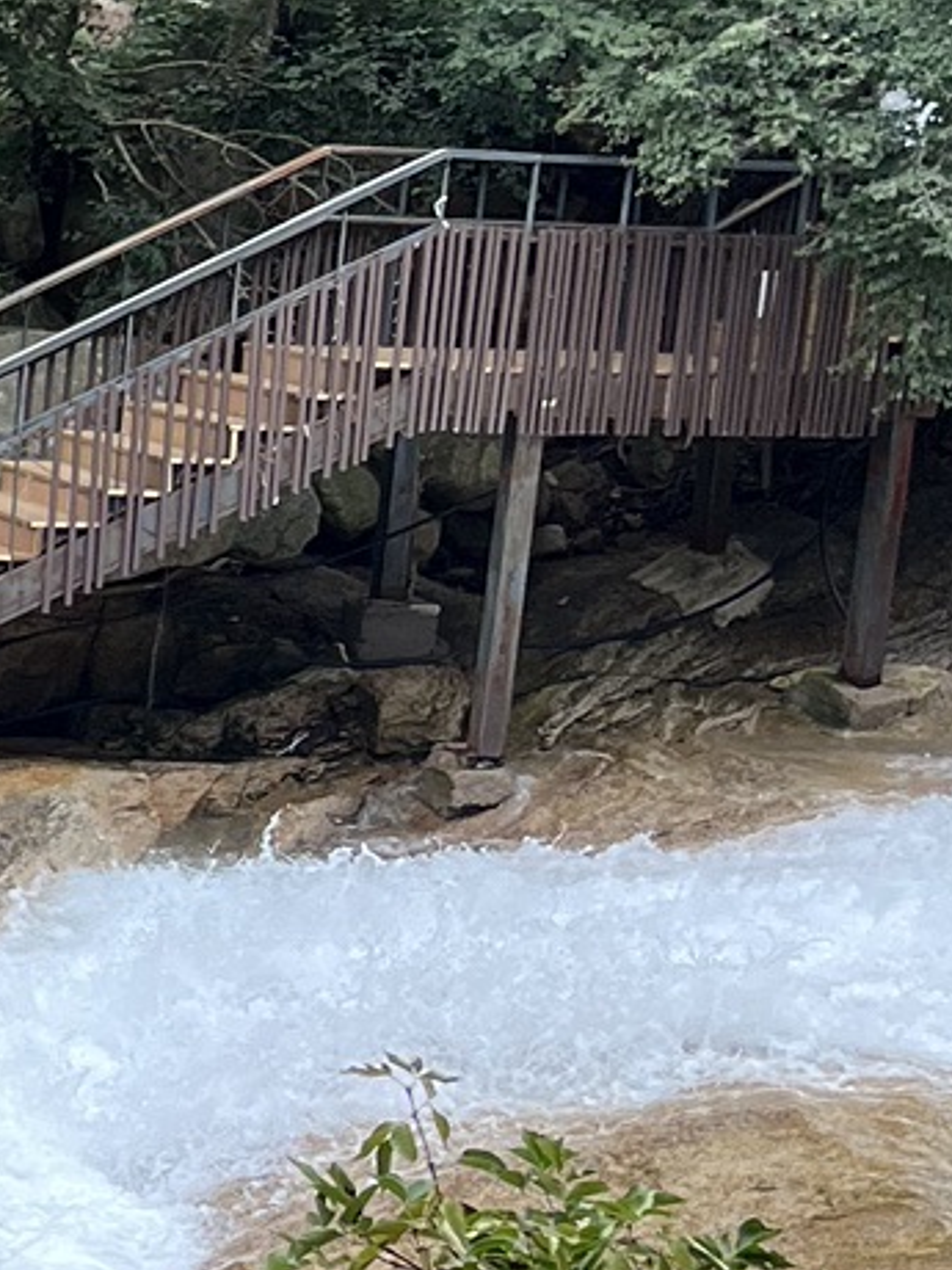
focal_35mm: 113
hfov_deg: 11.5
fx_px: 4144
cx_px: -1084
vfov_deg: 17.4
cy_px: 845
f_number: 1.6
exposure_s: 1/732
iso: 50
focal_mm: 5.1
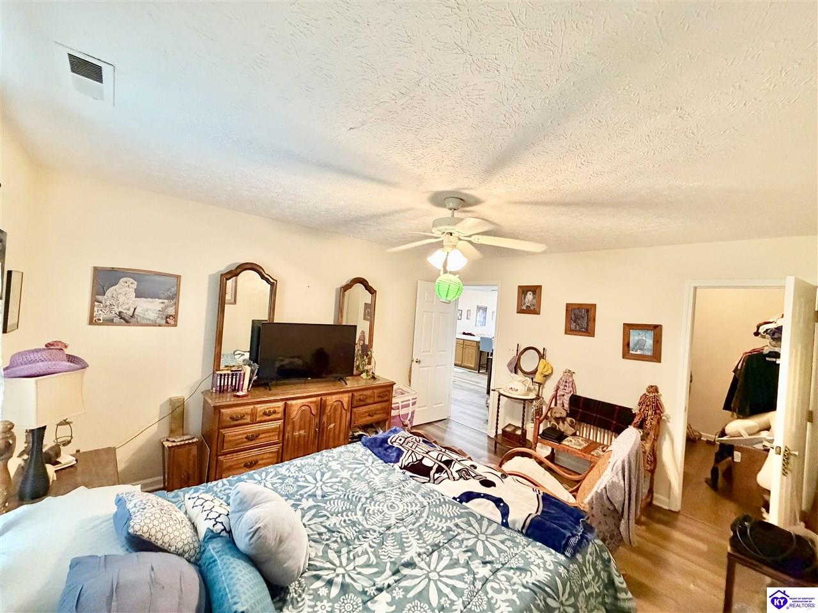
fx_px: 331
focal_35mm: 14
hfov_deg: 102.1
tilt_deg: +0.1
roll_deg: -4.3
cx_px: 409
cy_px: 306
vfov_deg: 85.6
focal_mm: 2.22
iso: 640
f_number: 2.2
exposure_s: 1/60
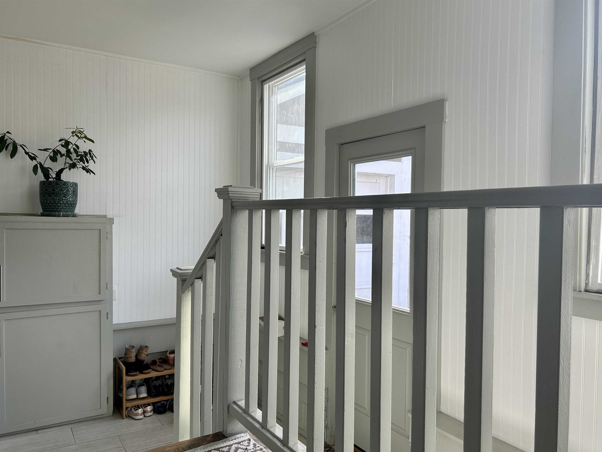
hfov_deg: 67.3
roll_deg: +0.8
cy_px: 226
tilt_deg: -1.7
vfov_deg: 53.1
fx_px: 452
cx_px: 301
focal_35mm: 26
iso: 50
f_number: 1.5
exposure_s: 1/365
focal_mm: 5.7
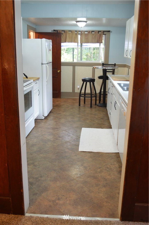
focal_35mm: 36
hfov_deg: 36.8
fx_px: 224
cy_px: 112
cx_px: 74
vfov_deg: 53.2
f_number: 4
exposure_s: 1/15
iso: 1100
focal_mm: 24
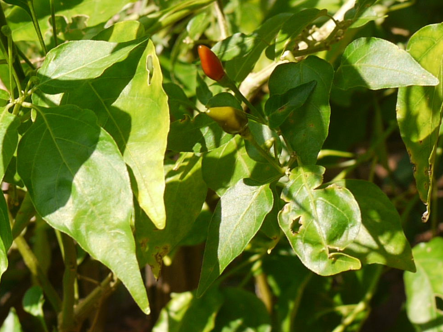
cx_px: 92
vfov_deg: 13.7
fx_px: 1382
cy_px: 180
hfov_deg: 18.1
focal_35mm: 108
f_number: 5
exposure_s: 1/200
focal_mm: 14
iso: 100
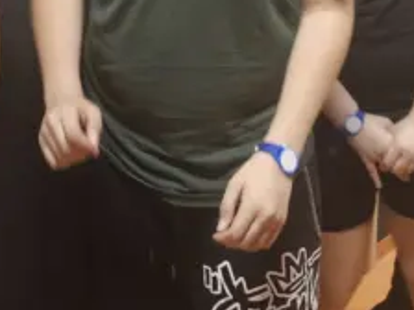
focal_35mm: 79
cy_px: -144
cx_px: 255
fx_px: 945
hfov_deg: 24.7
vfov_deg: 17.0
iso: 800
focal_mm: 5.4
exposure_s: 1/50
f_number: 1.8
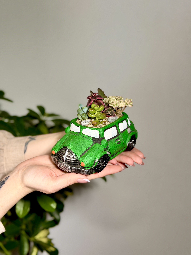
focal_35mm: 48
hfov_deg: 30.3
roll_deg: +2.2
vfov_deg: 39.7
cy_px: 128
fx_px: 353
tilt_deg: -24.5
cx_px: 96
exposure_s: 1/726
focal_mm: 6.76
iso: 64
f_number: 1.78
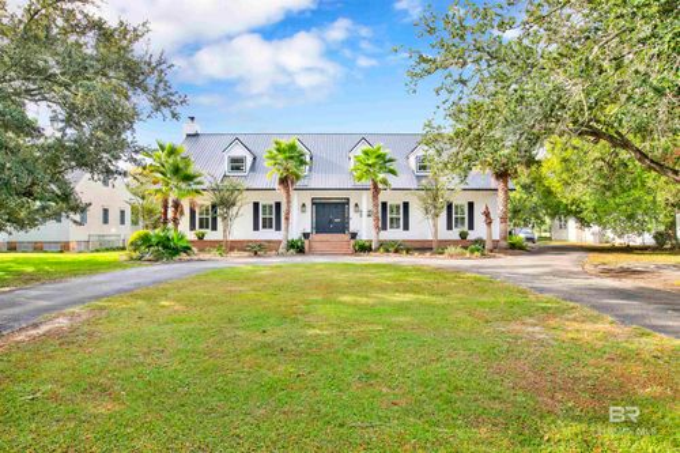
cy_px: 226
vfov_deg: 59.5
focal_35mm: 21
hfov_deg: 81.2
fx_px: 397
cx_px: 340
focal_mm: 21
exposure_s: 1/100
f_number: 11
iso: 200
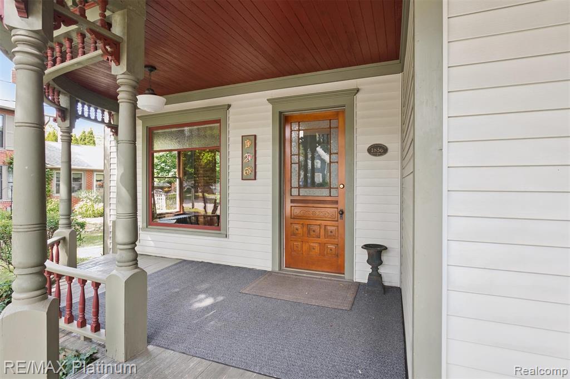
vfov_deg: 70.3
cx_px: 285
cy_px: 190
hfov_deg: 93.3
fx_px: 269
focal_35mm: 17
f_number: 9
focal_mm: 17
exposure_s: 1/15
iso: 400
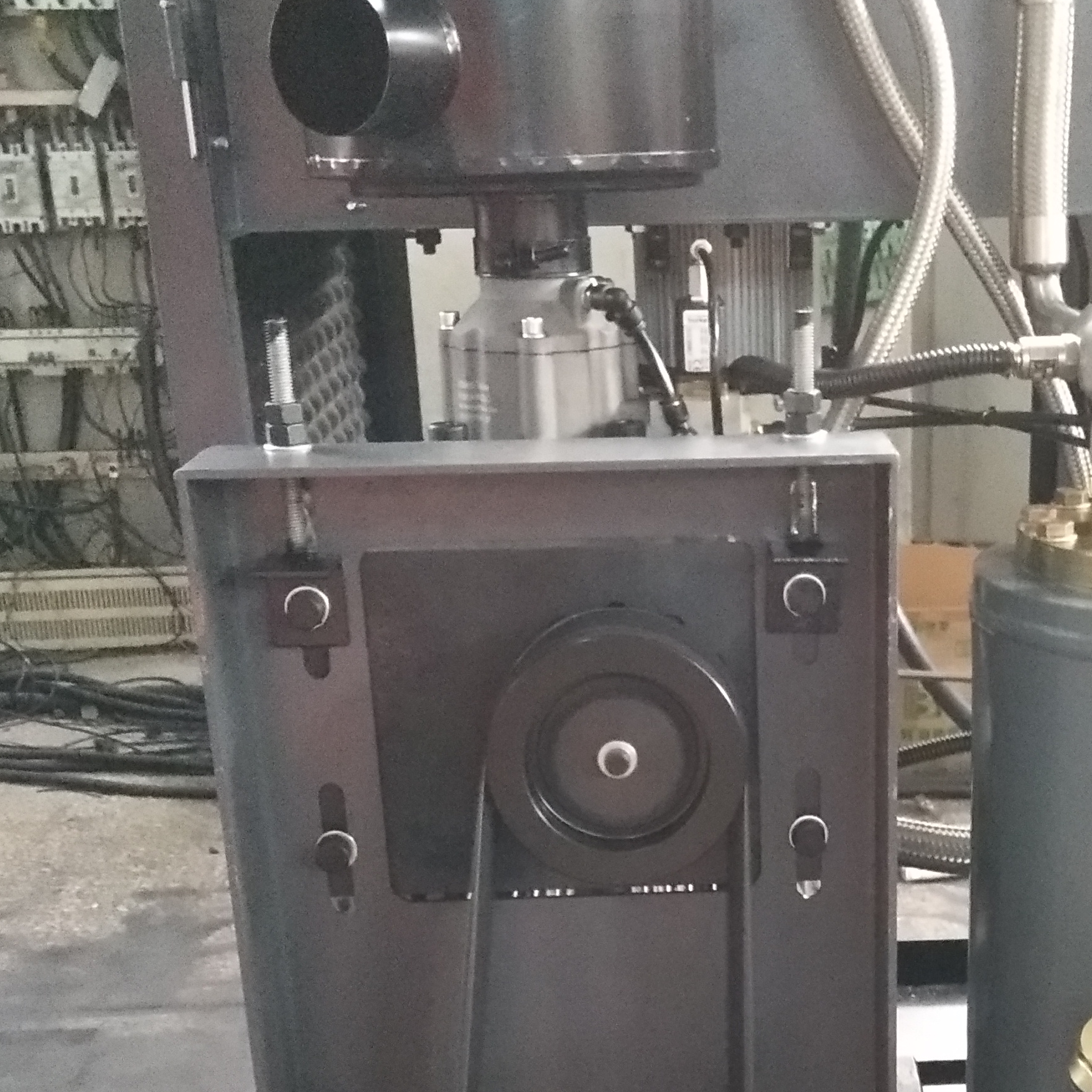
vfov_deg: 36.5
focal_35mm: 44
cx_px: 815
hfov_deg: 37.4
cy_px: 931
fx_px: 1570
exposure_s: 1/25
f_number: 2.2
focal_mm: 3.66
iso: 962
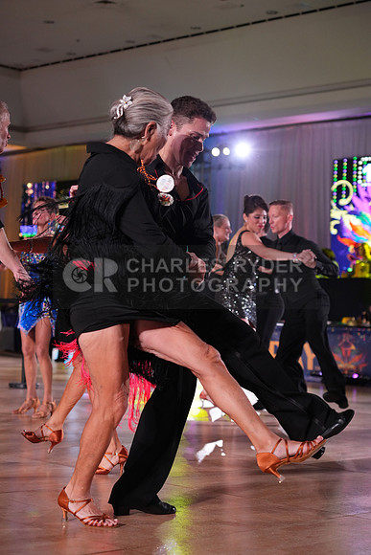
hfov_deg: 19.5
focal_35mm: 70
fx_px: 1081
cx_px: 186
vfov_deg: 28.8
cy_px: 278
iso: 2000
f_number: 4
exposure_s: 1/400
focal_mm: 70
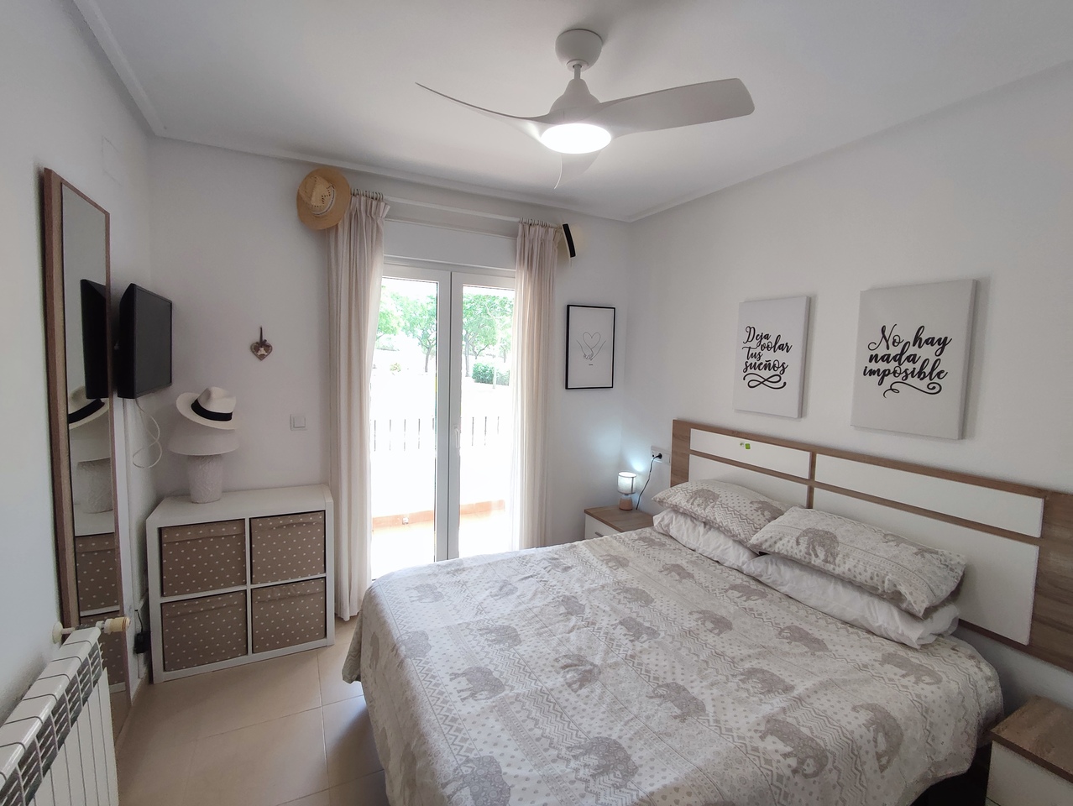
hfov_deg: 94.5
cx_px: 536
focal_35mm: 16
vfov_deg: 78.2
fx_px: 496
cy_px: 403
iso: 70
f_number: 2.2
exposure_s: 1/100
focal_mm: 1.65
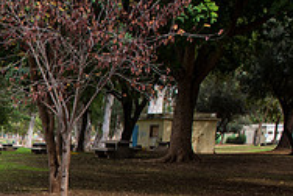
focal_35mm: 74
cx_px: -98
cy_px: 273
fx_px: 603
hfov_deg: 23.7
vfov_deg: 17.1
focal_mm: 24
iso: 100
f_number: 3.5
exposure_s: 1/320
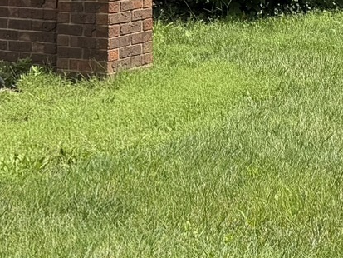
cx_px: 278
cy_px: -278
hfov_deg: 16.4
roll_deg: +0.8
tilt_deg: +9.8
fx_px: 1179
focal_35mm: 119
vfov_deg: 11.2
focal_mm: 6.76
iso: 80
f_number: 1.78
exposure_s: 1/4405
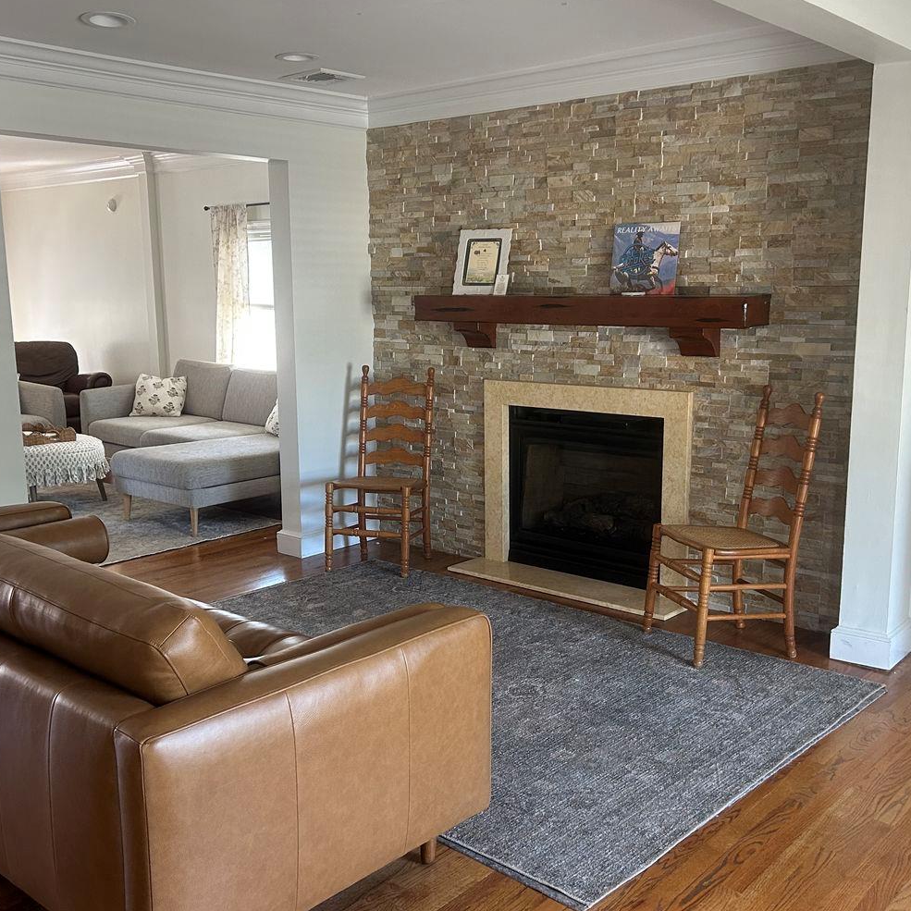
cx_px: 458
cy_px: 469
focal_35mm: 35
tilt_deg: -11.2
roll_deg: +0.0
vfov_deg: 47.2
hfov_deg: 47.2
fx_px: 1042
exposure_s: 1/60
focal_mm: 5.7
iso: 160
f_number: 1.5
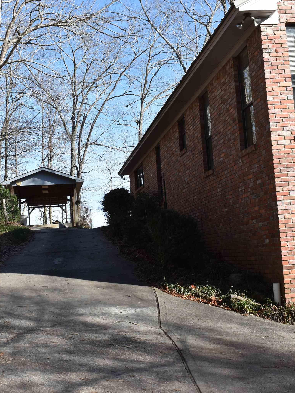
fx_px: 591
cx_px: 94
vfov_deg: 36.8
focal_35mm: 52
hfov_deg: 27.8
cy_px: 196
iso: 180
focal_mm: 24
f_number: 8
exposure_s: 1/250
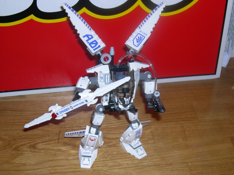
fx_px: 419
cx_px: 117
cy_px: 88
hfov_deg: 31.2
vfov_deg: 23.7
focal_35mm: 62
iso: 100
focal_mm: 13.2
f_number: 3.5
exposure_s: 1/60
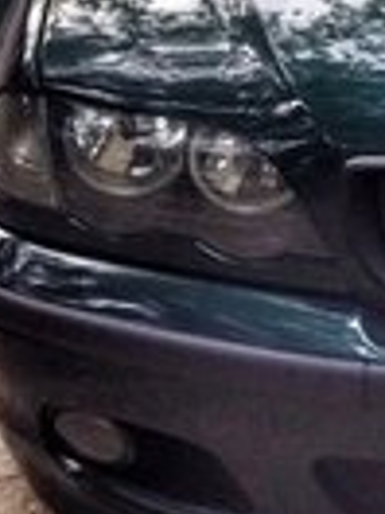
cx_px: 634
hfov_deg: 11.3
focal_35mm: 124
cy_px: -288
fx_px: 1839
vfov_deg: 14.6
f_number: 2.4
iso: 64
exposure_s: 1/60
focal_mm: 4.12
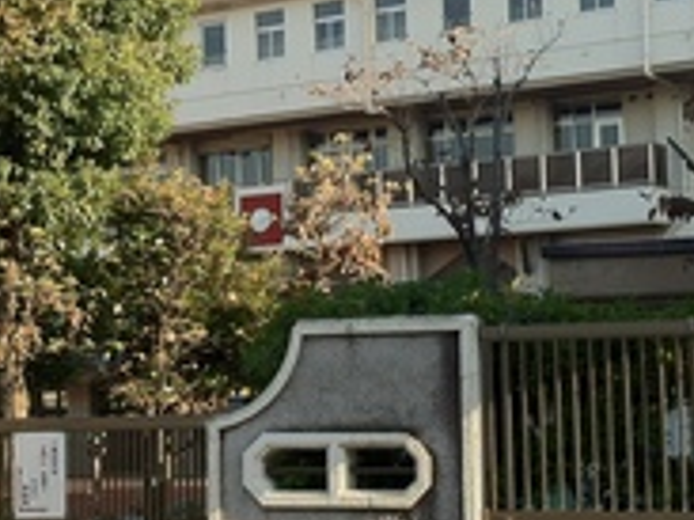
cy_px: 218
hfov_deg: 21.3
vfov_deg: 16.0
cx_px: 334
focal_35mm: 92
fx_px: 1843
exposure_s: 1/397
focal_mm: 3.85
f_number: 2.8
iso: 80
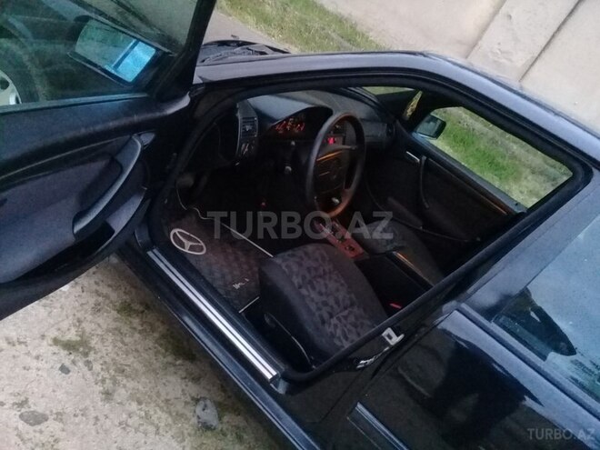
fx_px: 537
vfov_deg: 45.4
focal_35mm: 31
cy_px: 225
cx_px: 300
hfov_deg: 58.4
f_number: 2.2
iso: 640
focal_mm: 3.3
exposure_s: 1/17
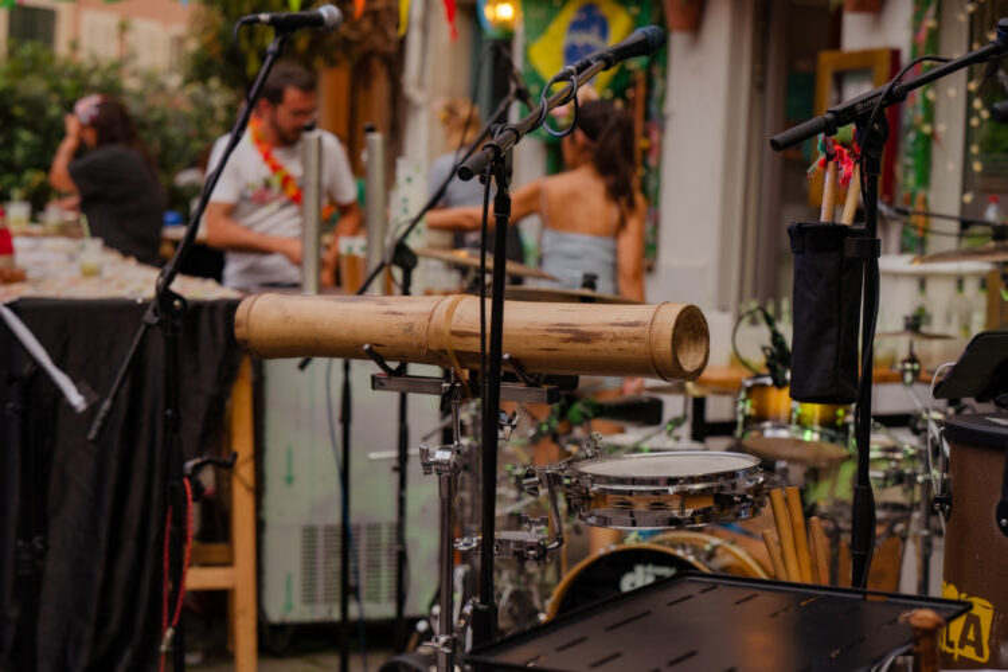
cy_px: 336
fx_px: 1960
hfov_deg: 28.8
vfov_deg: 19.5
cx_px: 504
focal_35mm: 70
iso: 640
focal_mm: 70
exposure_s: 1/320
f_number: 4
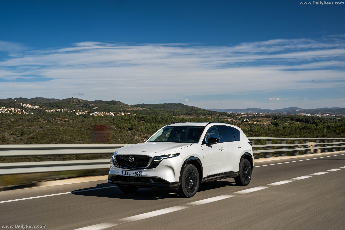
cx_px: 172
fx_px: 441
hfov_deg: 42.7
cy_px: 115
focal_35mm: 46
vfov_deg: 29.2
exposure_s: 1/30
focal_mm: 46
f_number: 18
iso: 40
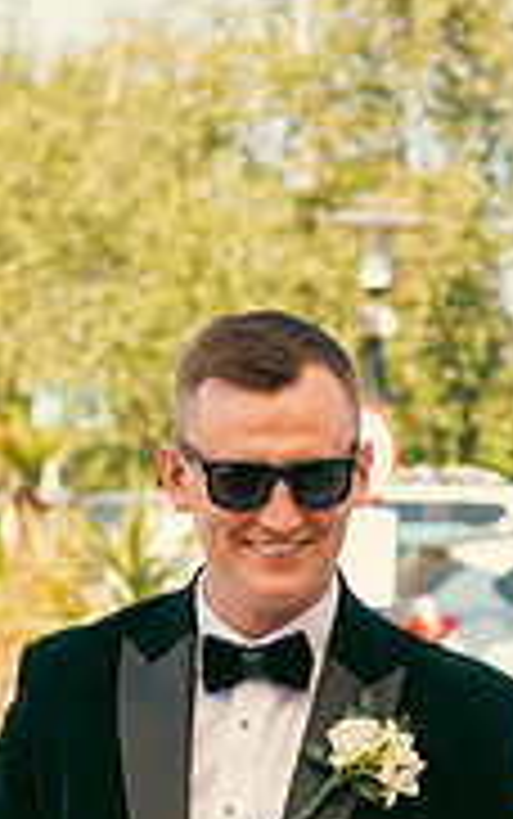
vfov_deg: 11.6
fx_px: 3998
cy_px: 817
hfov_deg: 7.3
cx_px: 580
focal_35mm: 179
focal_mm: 55
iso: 125
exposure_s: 1/400
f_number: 3.5
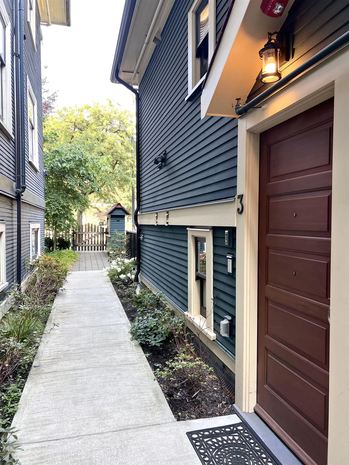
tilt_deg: +0.0
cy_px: 232
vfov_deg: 67.3
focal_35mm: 26
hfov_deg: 53.1
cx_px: 174
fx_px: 350
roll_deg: +0.4
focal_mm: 5.7
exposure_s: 1/121
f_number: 1.5
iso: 50
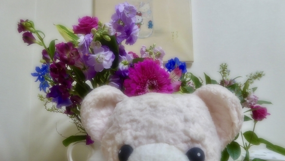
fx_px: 204
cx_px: 144
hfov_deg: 69.9
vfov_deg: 42.3
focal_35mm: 27
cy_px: 108
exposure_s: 1/40
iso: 400
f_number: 3.3
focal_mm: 4.3
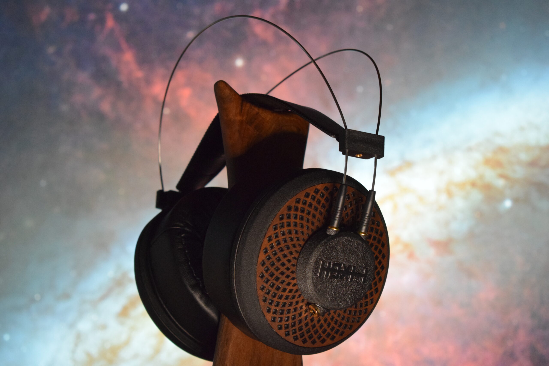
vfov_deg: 16.6
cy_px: 183
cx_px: 274
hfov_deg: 24.6
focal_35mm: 82
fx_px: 1258
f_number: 5.6
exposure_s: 1/60
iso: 3200
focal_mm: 55
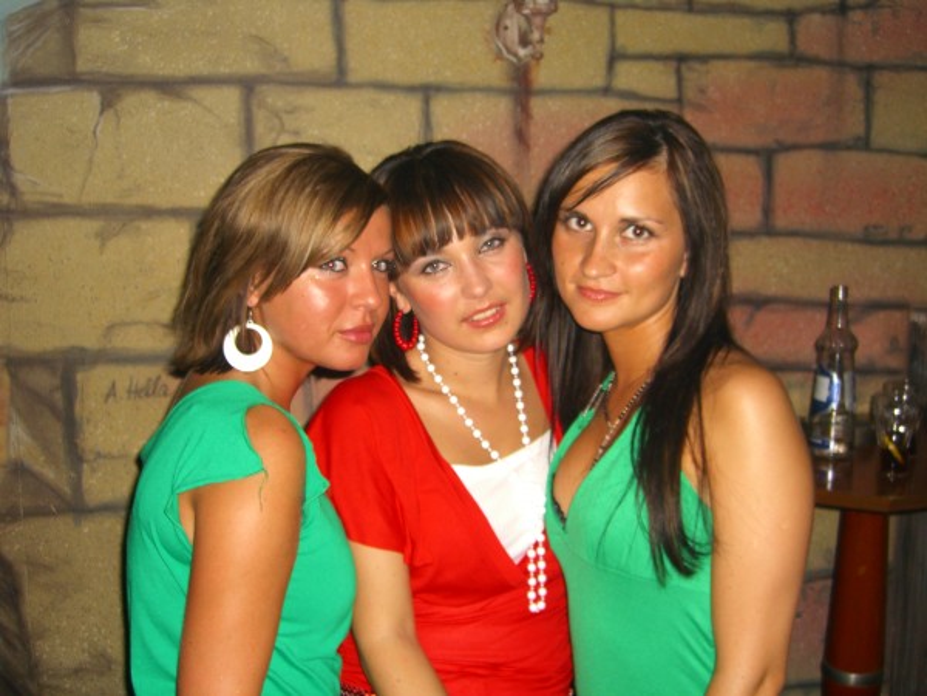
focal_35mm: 38
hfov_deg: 49.0
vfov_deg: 37.7
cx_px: 464
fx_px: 1018
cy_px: 348
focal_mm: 7.9
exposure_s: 1/60
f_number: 2.8
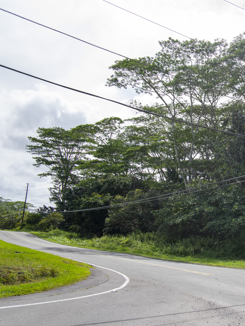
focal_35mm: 35
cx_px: 233
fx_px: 330
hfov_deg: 37.3
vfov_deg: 52.6
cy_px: 163
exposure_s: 1/500
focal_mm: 24
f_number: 5.6
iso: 200
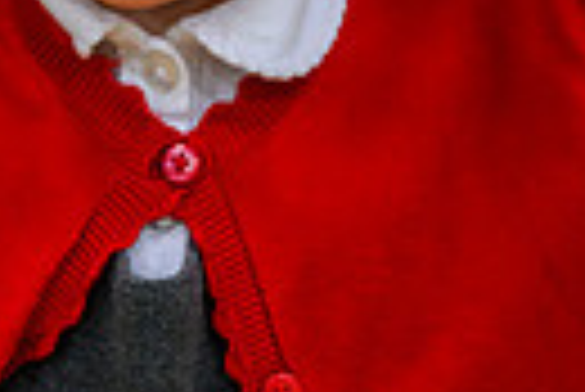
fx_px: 1887
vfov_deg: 10.2
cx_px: 130
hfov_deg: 17.5
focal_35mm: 116
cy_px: -581
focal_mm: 33.5
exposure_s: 1/250
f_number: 4
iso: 4000
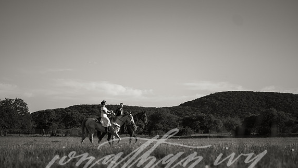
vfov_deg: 21.1
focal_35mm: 57
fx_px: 450
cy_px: 104
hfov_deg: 36.6
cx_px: 145
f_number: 2
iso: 80
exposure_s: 1/3200
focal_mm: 50
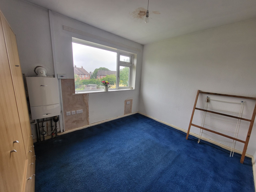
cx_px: 128
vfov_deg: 89.9
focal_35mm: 13
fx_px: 96
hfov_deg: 106.2
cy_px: 96
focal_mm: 1.74
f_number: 2.2
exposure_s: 1/50
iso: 64
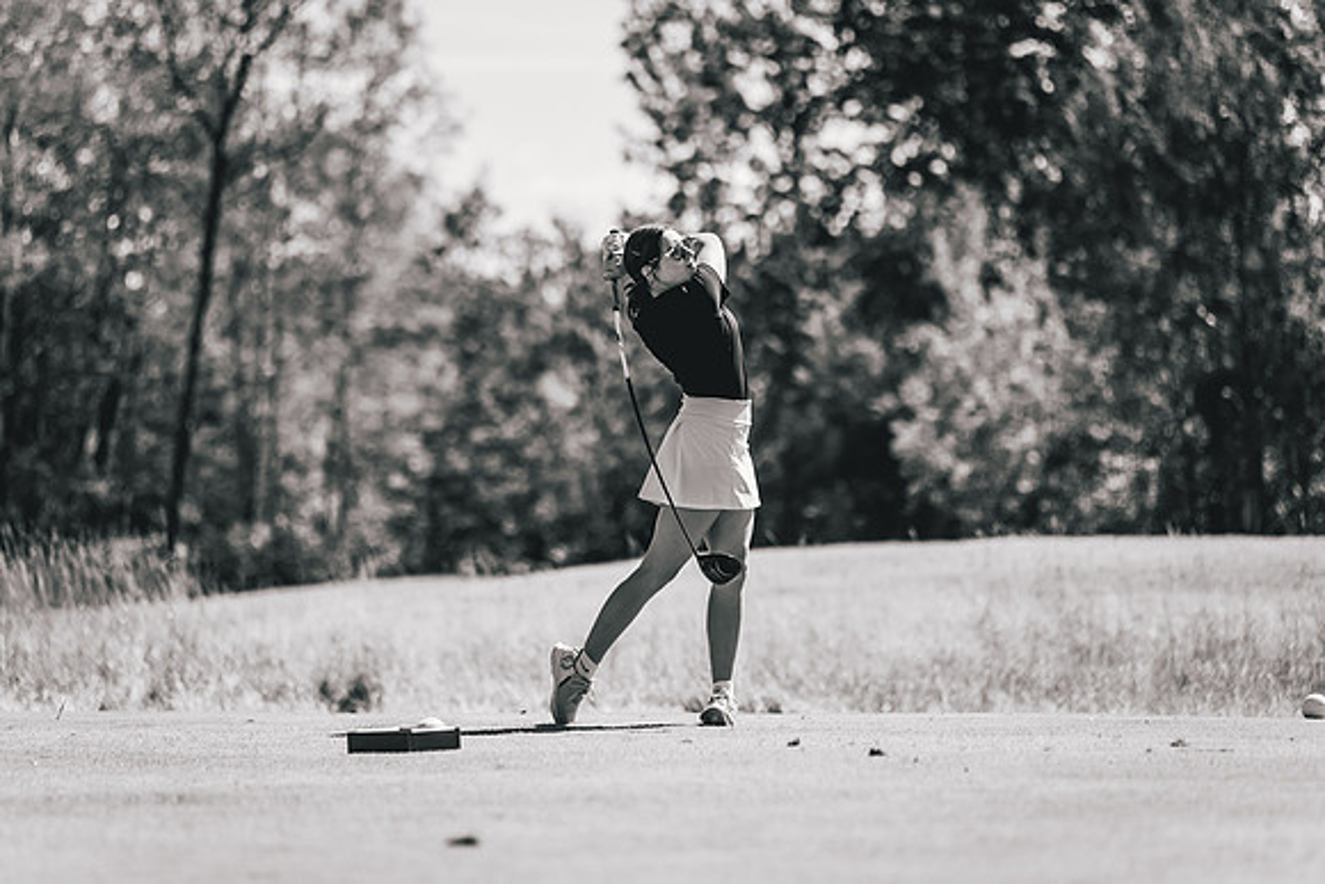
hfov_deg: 11.3
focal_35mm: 182
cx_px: 644
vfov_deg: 7.6
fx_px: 6697
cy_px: 451
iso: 400
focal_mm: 150
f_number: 2.8
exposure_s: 1/5000
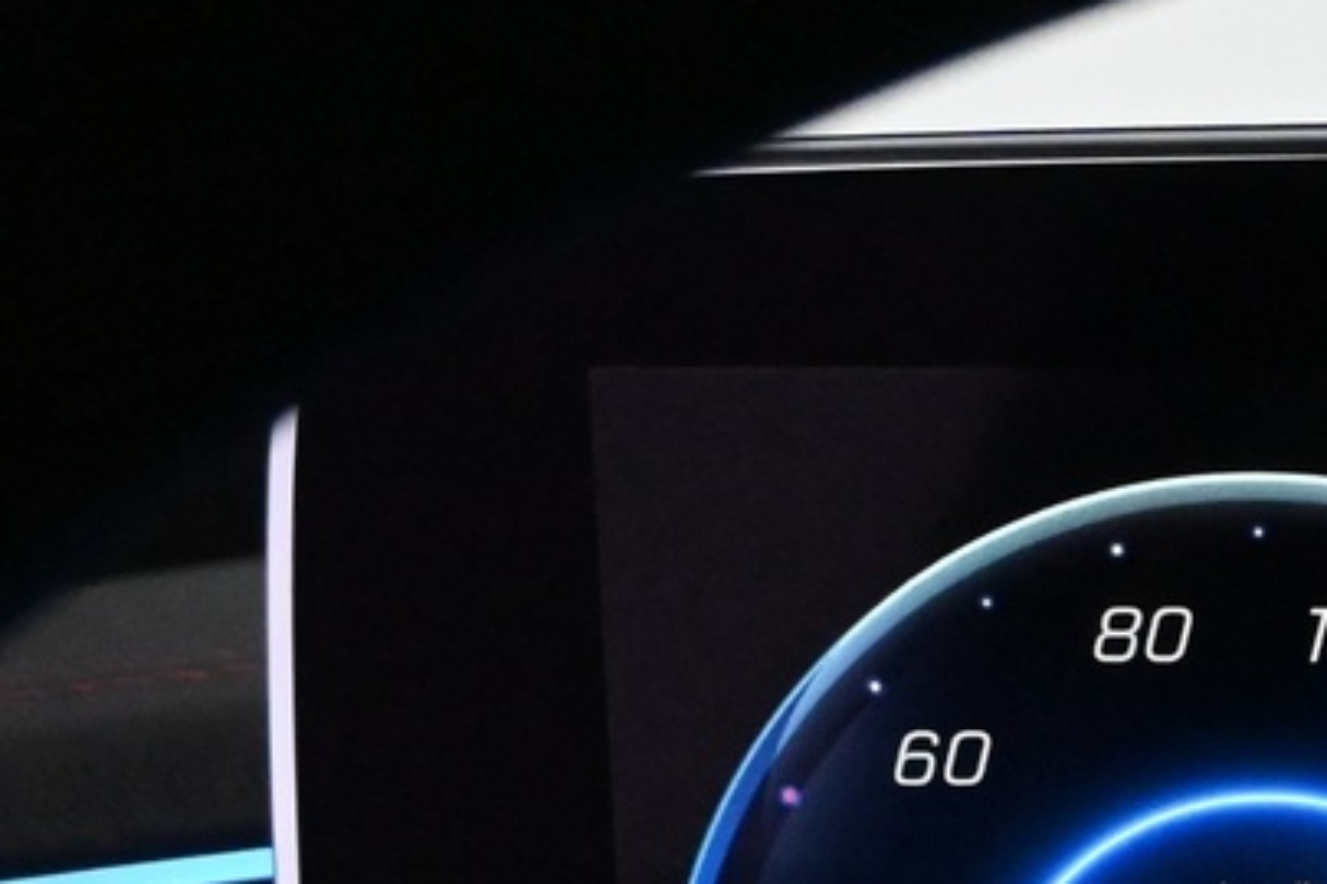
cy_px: 1077
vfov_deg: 12.1
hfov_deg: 15.7
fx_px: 4091
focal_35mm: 111
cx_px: 2412
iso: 6400
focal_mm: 18.5
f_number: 4.5
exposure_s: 1/200
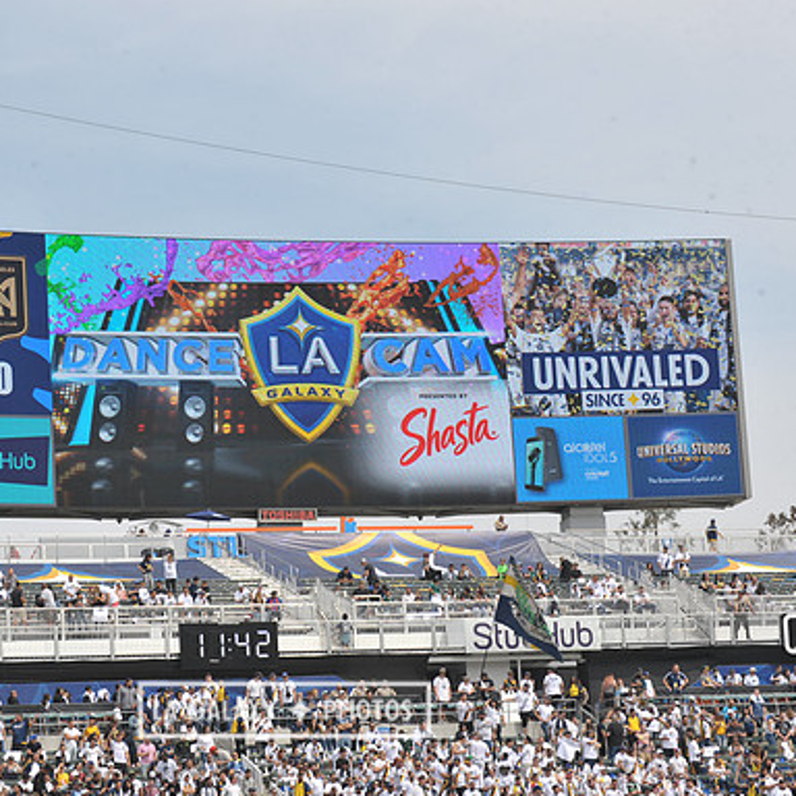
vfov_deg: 13.3
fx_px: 3408
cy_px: 398
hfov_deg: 13.3
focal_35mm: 131
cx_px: 284
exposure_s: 1/400
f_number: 10
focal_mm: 102
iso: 250
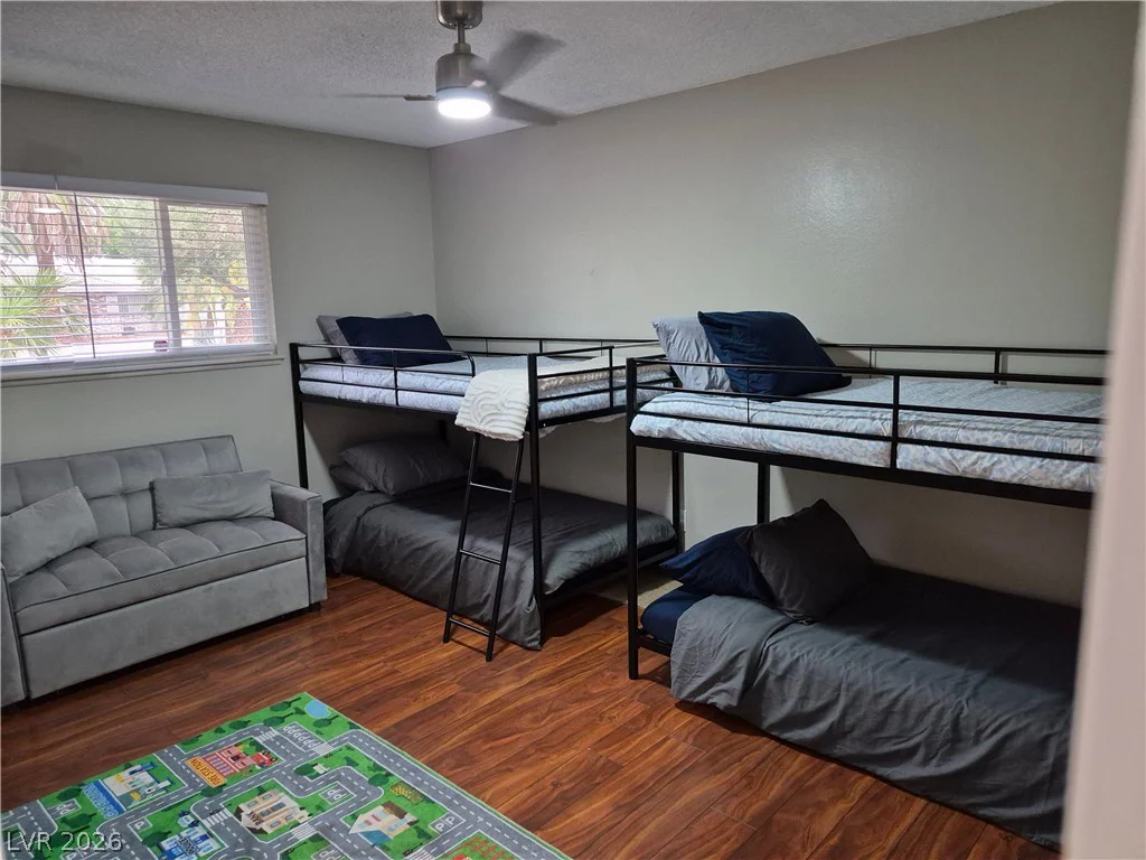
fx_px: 761
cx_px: 573
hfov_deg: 73.9
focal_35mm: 23
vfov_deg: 58.9
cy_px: 430
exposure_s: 1/120
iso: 800
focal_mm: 5.4
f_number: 1.8
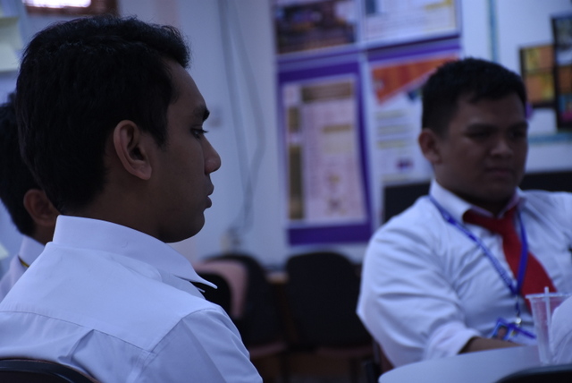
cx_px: 286
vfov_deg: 9.6
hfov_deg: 14.4
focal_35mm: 142
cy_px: 192
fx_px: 2266
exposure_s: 1/40
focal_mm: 95
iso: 640
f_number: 5.3
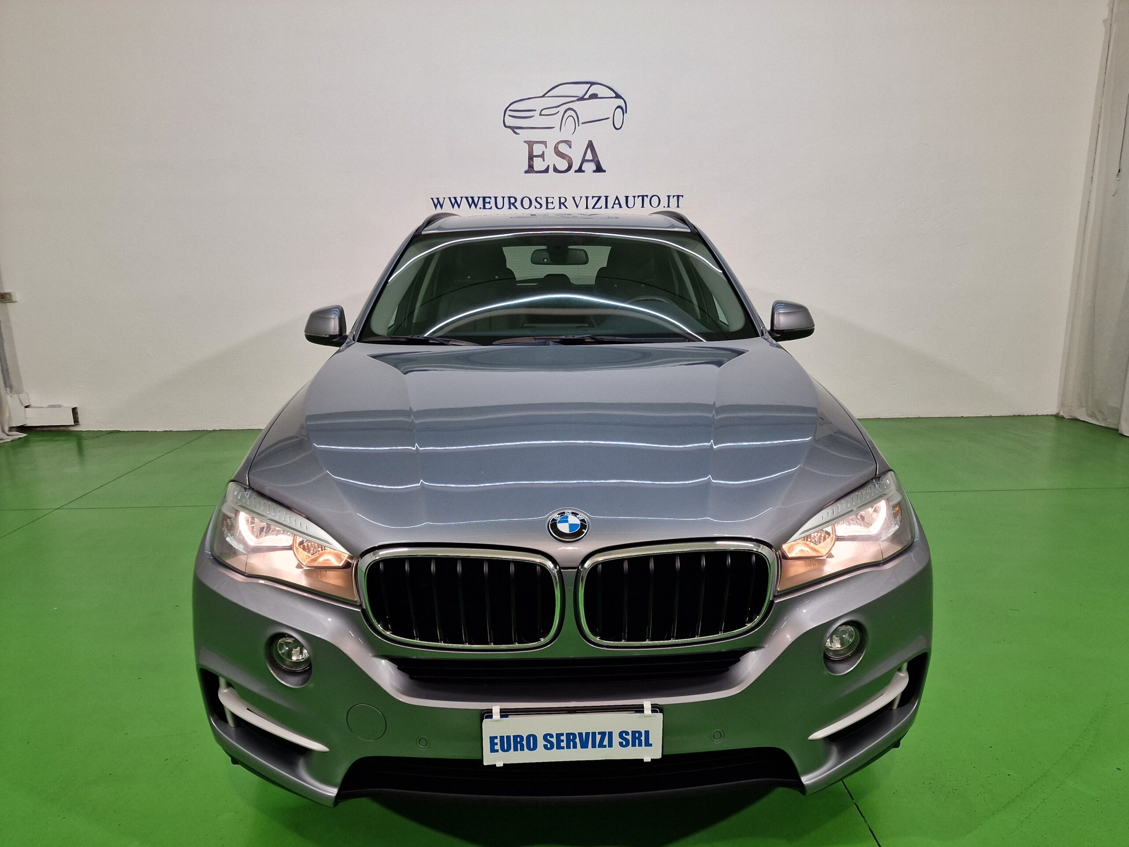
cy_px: 424
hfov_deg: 73.9
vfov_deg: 58.9
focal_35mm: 23
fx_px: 750
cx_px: 564
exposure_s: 1/100
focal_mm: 6.4
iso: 64
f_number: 1.8
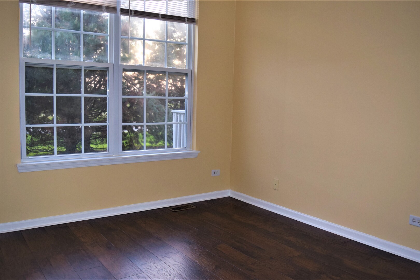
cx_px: 210
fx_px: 350
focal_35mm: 30
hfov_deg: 61.9
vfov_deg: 43.6
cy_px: 140
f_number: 4.5
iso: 800
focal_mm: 20
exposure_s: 1/80
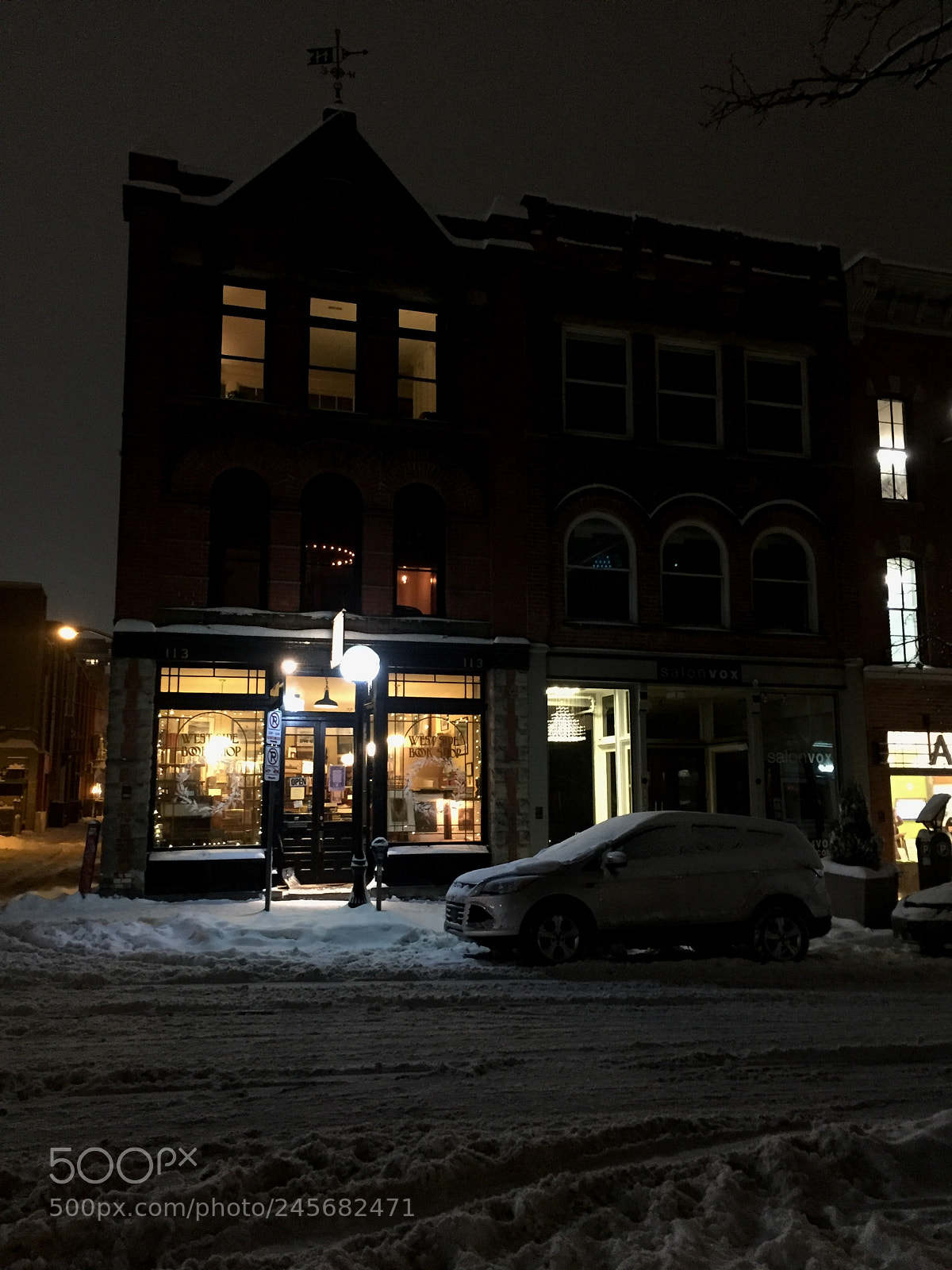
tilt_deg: +9.6
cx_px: 476
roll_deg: -0.2
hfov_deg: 48.2
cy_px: 635
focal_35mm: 29
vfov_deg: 61.7
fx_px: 1063
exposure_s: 1/15
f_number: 2.2
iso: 320
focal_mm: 4.15
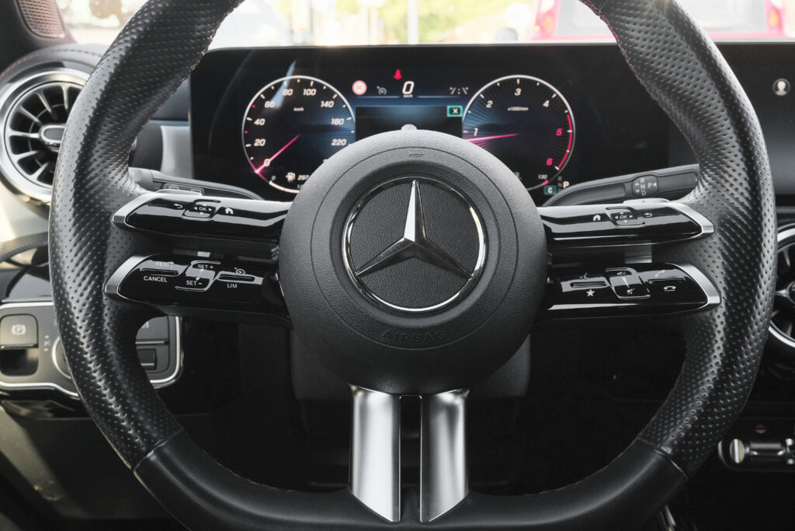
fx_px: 972
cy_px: 266
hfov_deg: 44.5
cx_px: 398
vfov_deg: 30.5
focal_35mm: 44
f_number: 9
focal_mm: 29.6
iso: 2000
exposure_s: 1/125
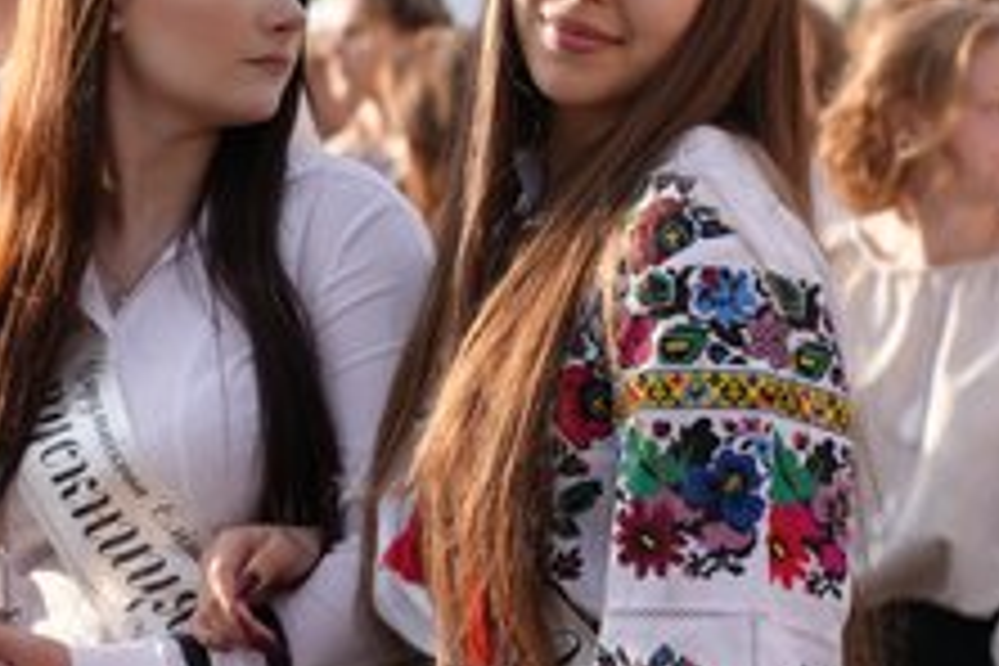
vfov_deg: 10.9
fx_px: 3496
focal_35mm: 126
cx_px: 342
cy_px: 218
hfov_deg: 16.2
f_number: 4
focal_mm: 70
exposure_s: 1/160
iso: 80
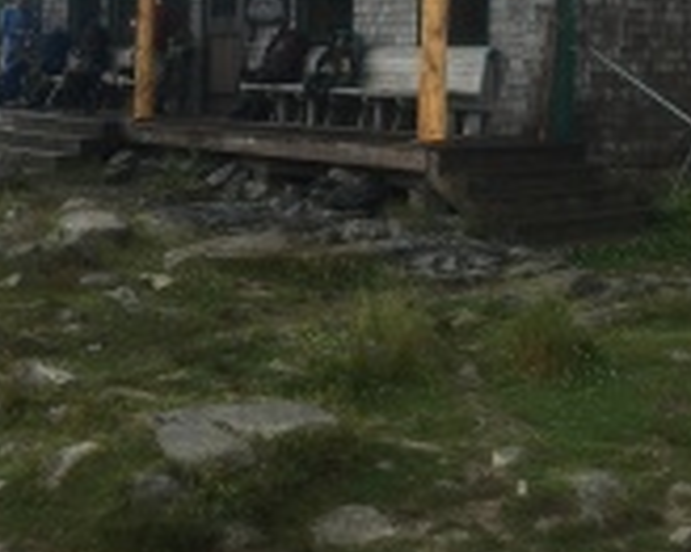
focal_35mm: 63
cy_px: 46
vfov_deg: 23.5
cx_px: 396
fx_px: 1288
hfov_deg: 30.0
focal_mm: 4.15
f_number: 2.2
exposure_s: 1/962
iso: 25
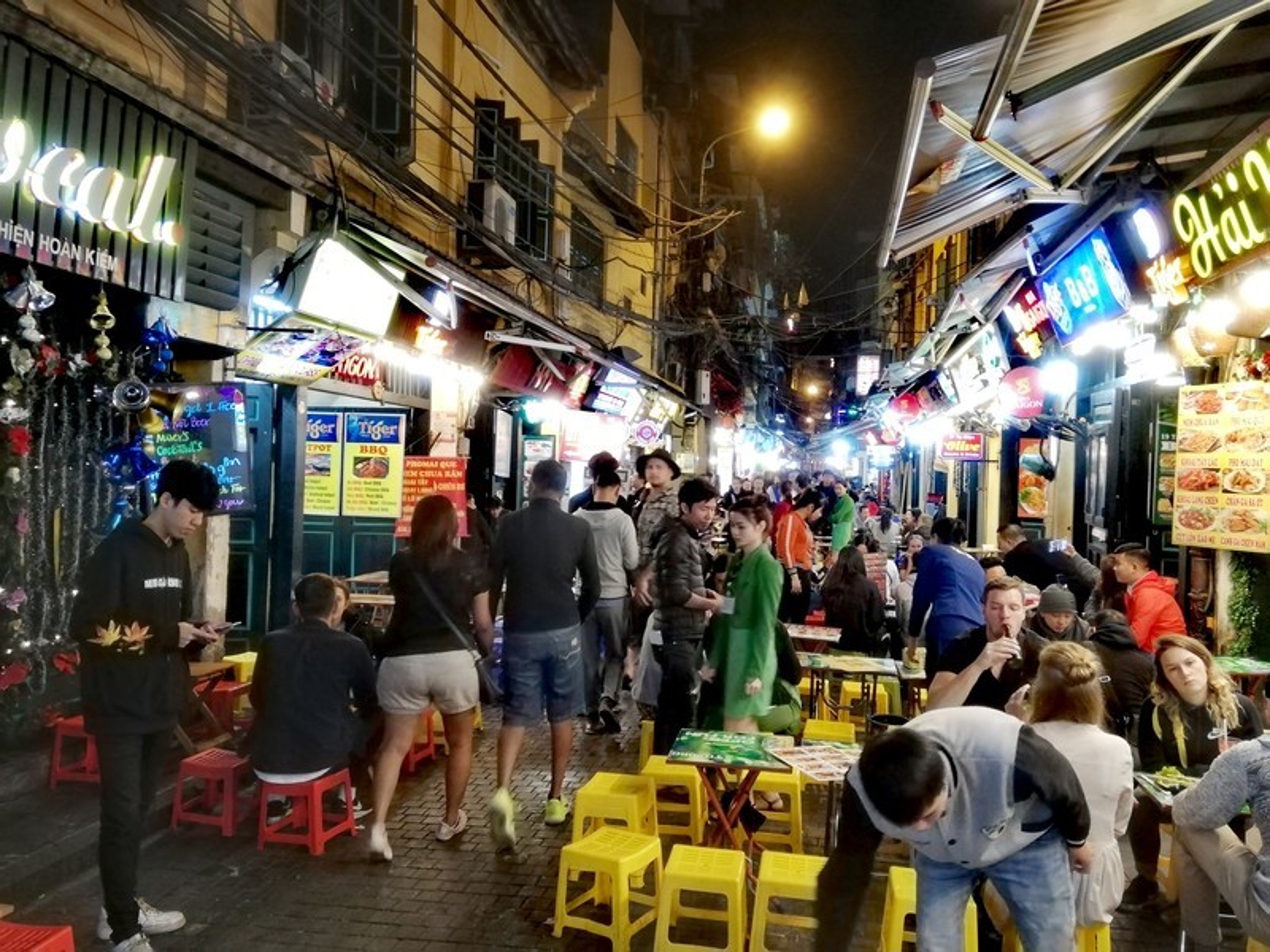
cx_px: 635
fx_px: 1064
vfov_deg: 48.2
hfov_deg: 61.7
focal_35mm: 29
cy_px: 476
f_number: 2.2
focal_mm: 3.81
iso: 500
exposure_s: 1/25
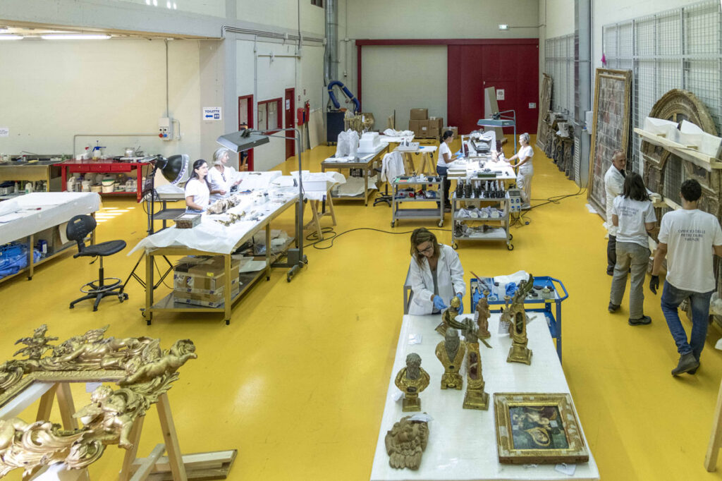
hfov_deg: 73.8
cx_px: 361
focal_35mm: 24
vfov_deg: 53.1
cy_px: 240
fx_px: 481
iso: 1600
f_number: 4.5
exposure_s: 1/200
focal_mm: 24
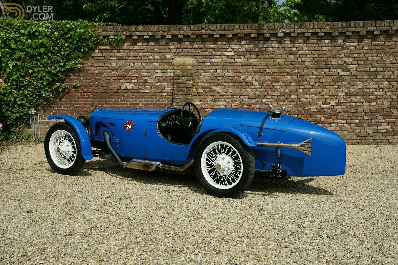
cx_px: 199
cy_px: 132
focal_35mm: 47
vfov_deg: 28.7
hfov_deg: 42.0
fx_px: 518
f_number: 6.3
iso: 100
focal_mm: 46.9
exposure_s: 1/320
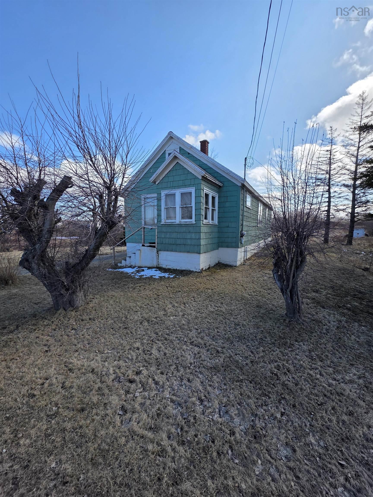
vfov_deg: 106.2
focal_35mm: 13
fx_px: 187
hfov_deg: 89.9
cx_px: 186
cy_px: 248
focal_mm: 2.2
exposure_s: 1/1681
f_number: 1.9
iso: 40
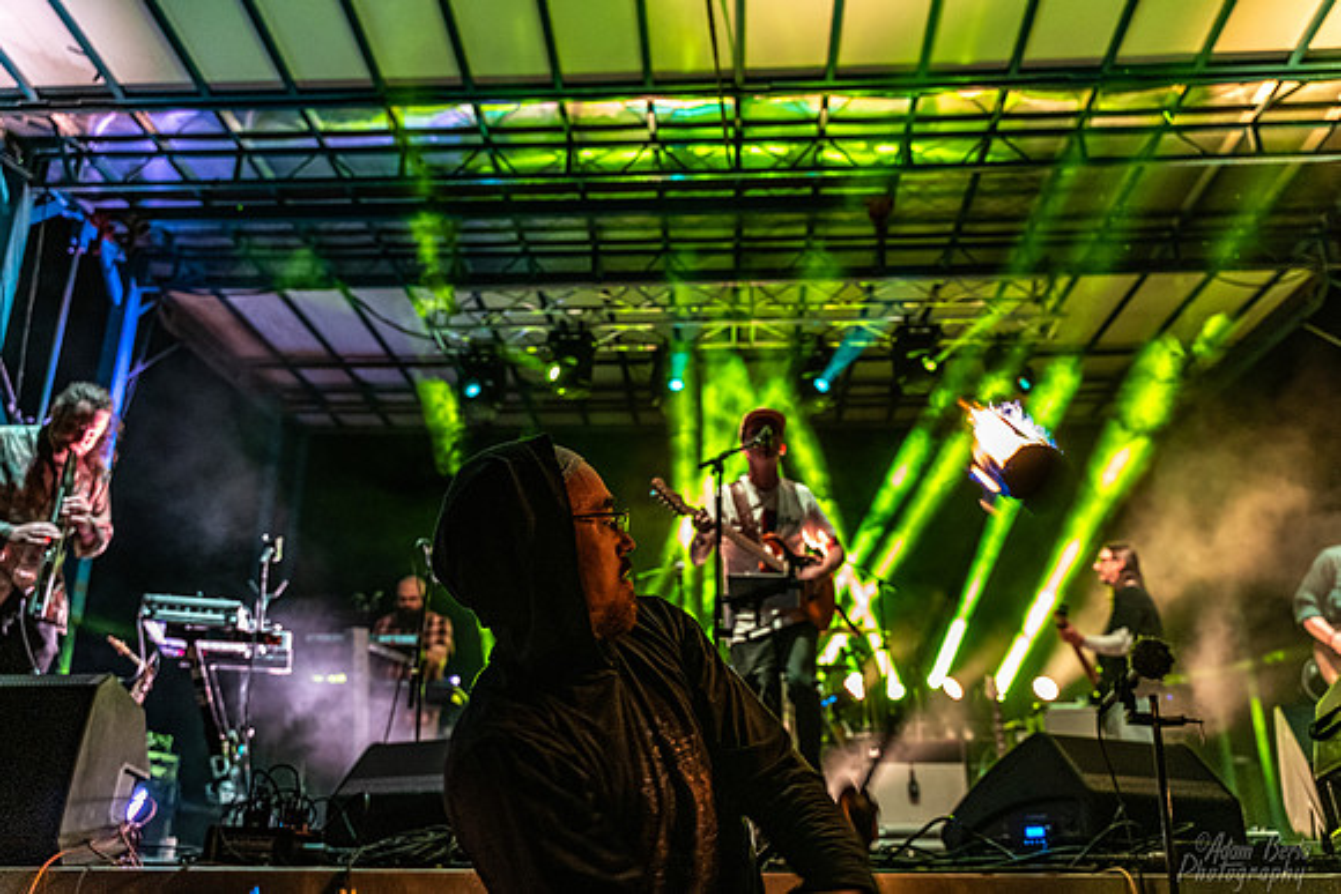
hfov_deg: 63.9
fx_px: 1076
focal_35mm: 29
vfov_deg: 45.2
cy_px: 447
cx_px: 682
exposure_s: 1/100
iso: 3200
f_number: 3.5
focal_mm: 28
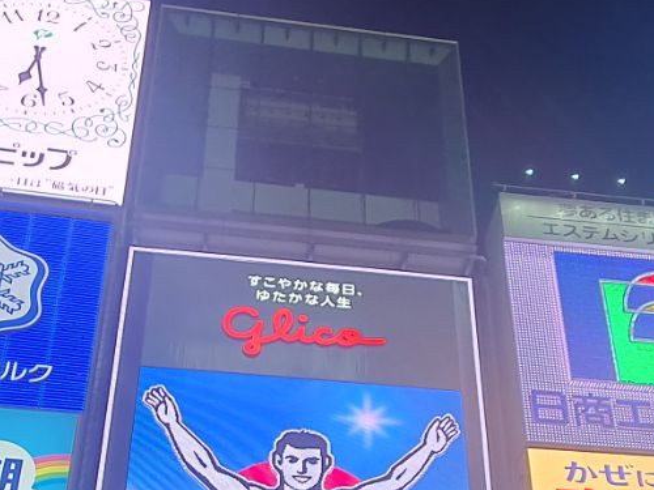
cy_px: 511
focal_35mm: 52
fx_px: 982
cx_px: 365
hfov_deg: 36.8
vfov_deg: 26.3
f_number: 2.2
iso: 50
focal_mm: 1.8
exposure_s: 1/100
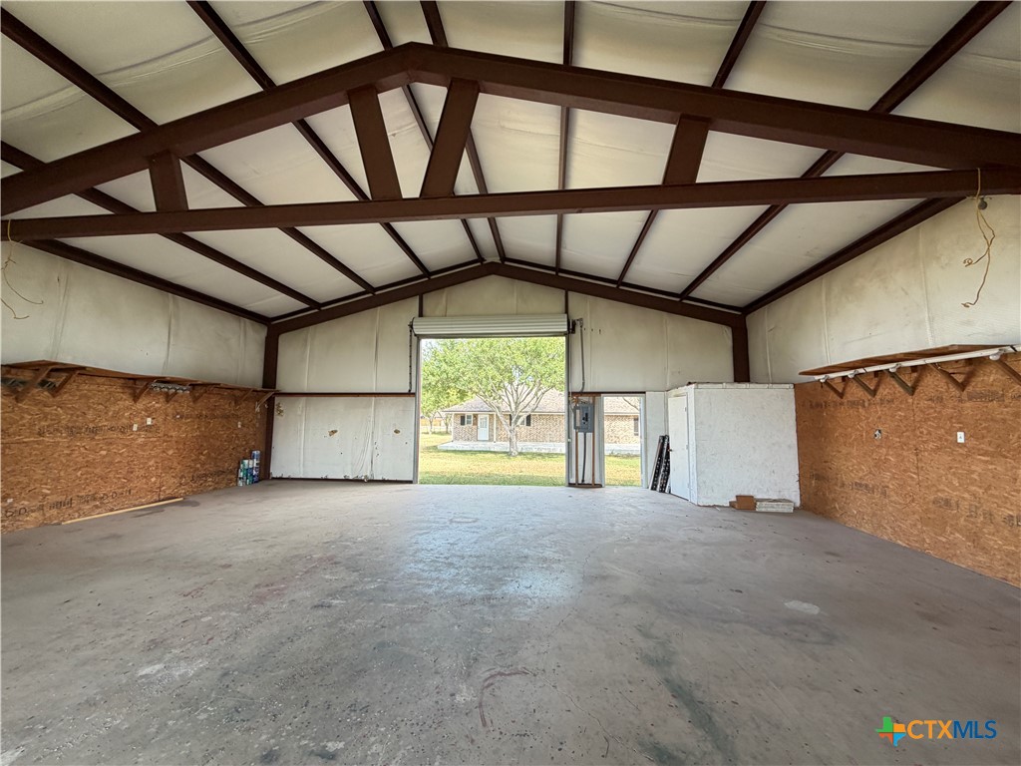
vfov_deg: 85.7
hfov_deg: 102.1
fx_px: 413
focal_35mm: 14
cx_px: 510
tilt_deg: +4.6
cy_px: 383
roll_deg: -0.5
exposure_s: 1/121
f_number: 2.2
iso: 80
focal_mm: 2.22
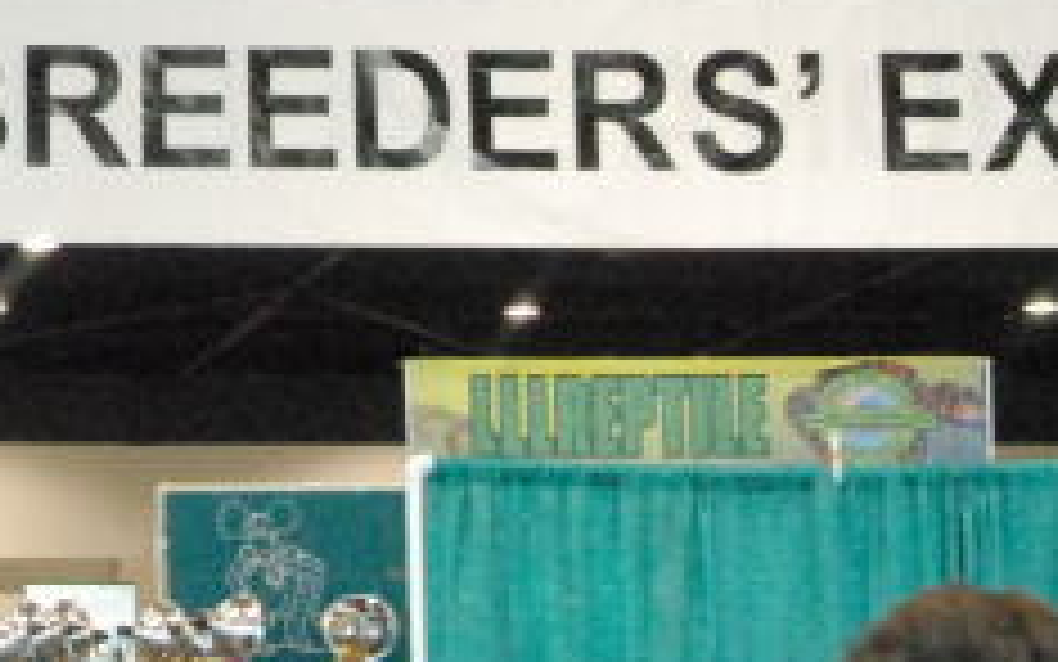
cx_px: -293
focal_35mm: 146
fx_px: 4211
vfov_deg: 8.9
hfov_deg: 13.8
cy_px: -115
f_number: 6.3
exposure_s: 1/160
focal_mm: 28
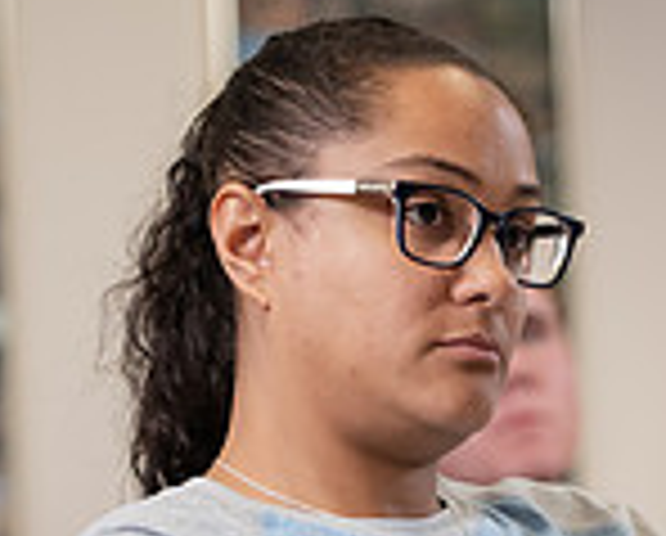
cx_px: 580
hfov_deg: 5.5
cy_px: 403
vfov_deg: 4.4
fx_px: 6893
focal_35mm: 349
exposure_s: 1/200
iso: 640
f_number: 3.2
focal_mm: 95
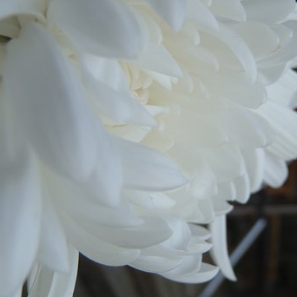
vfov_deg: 34.7
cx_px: 190
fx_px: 476
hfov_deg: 34.5
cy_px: 138
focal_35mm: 49
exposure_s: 1/160
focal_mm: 6.64
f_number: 4.7
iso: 80
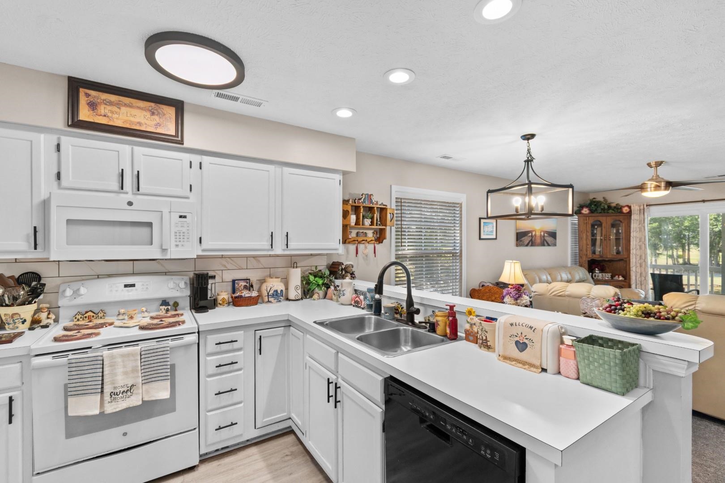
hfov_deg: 100.4
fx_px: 302
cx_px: 362
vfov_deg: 77.3
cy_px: 242
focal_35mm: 15
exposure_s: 1/8
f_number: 4.5
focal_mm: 10
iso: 100
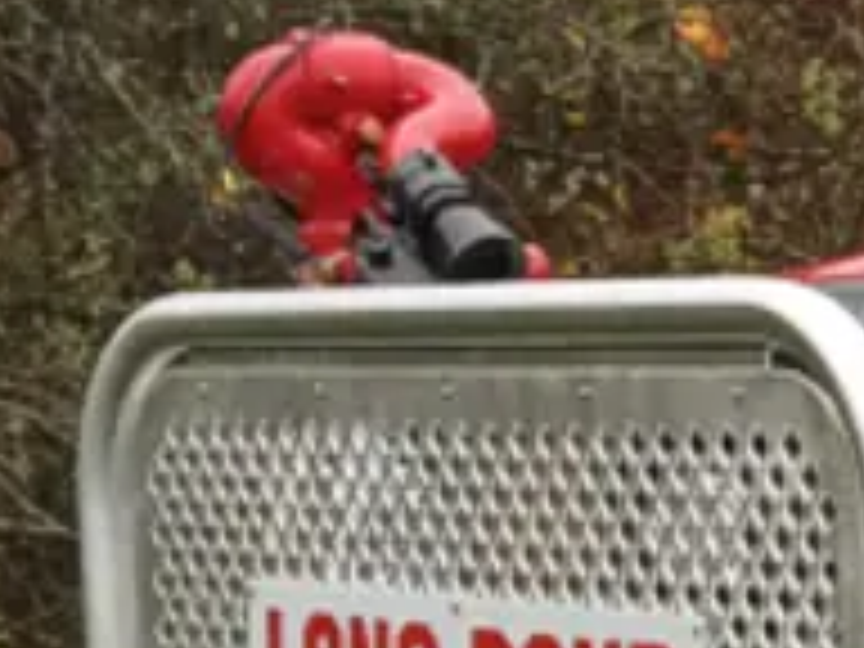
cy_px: 718
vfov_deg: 9.7
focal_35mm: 151
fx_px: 3769
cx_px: 2079
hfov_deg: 11.0
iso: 32
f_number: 2.2
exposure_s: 1/40
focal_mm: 4.15
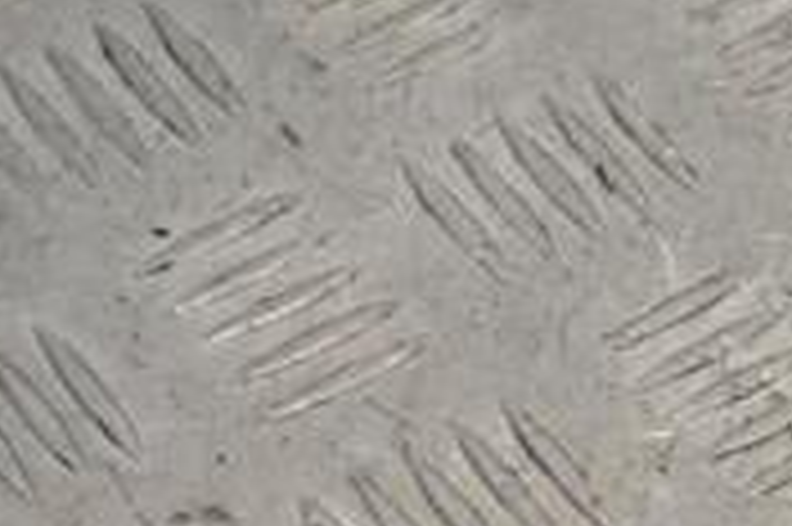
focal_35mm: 246
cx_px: 1022
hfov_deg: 8.3
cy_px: 872
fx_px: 5407
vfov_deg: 5.5
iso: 800
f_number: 5.6
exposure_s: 1/200
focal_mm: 48
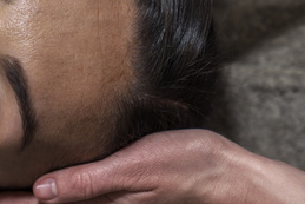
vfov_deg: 6.4
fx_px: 1831
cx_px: -6
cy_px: 100
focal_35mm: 216
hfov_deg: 9.5
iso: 640
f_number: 2.8
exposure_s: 1/200
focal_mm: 70
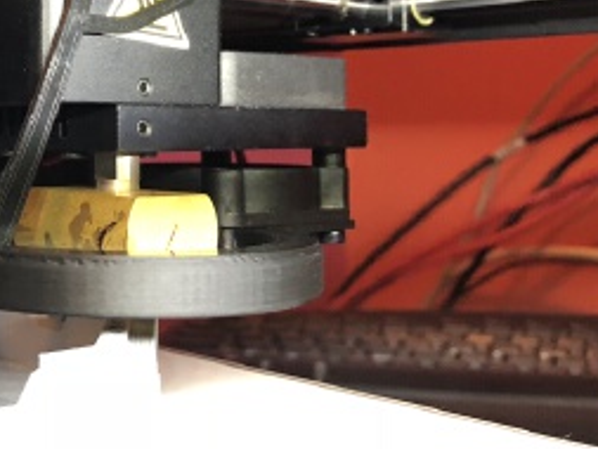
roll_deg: -0.4
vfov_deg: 24.2
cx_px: 44
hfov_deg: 31.0
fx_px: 1020
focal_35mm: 59
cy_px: 54
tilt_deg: +2.4
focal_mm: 3.99
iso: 100
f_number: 1.8
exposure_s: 1/15
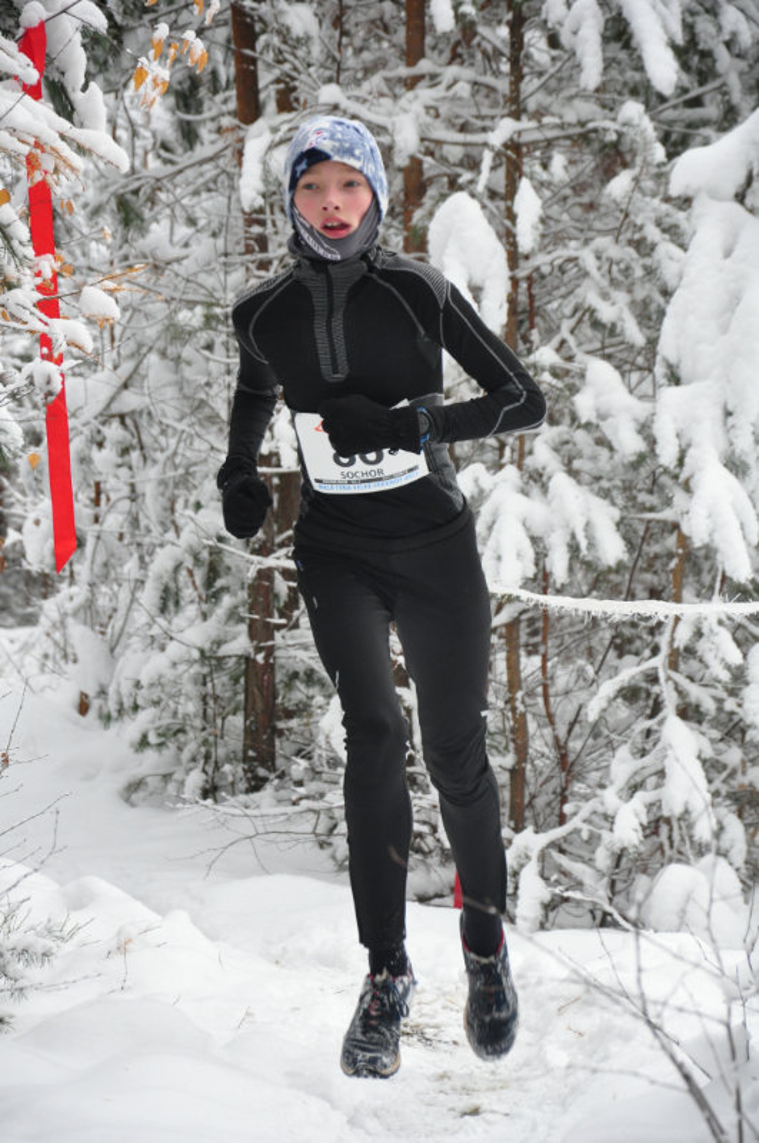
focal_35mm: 158
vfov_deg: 13.1
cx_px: 380
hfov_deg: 8.7
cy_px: 572
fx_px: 4996
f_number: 5.6
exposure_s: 1/320
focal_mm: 105
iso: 800
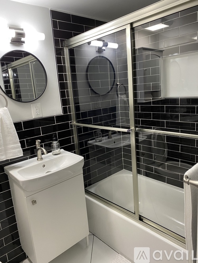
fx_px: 198
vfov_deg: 67.3
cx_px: 99
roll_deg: +4.6
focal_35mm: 26
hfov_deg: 53.0
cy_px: 132
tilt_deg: -11.0
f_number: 1.8
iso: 200
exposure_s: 1/60
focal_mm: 4.25
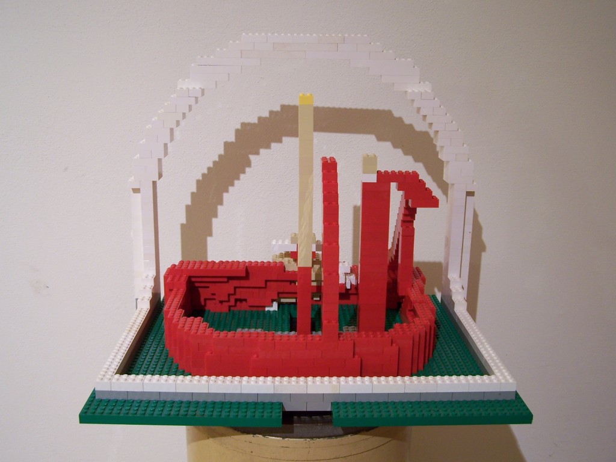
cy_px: 231
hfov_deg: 49.0
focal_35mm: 38
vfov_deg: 37.7
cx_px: 308
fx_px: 676
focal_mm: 6.3
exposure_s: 1/2
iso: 80
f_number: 2.8
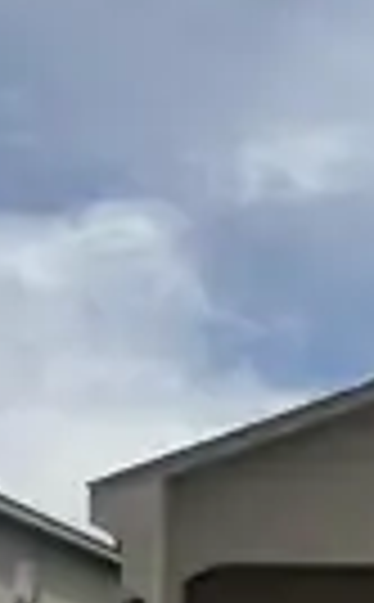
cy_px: 502
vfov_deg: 25.4
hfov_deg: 14.4
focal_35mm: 80
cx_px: 658
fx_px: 1313
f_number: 1.78
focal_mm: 6.86
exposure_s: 1/8929
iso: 80
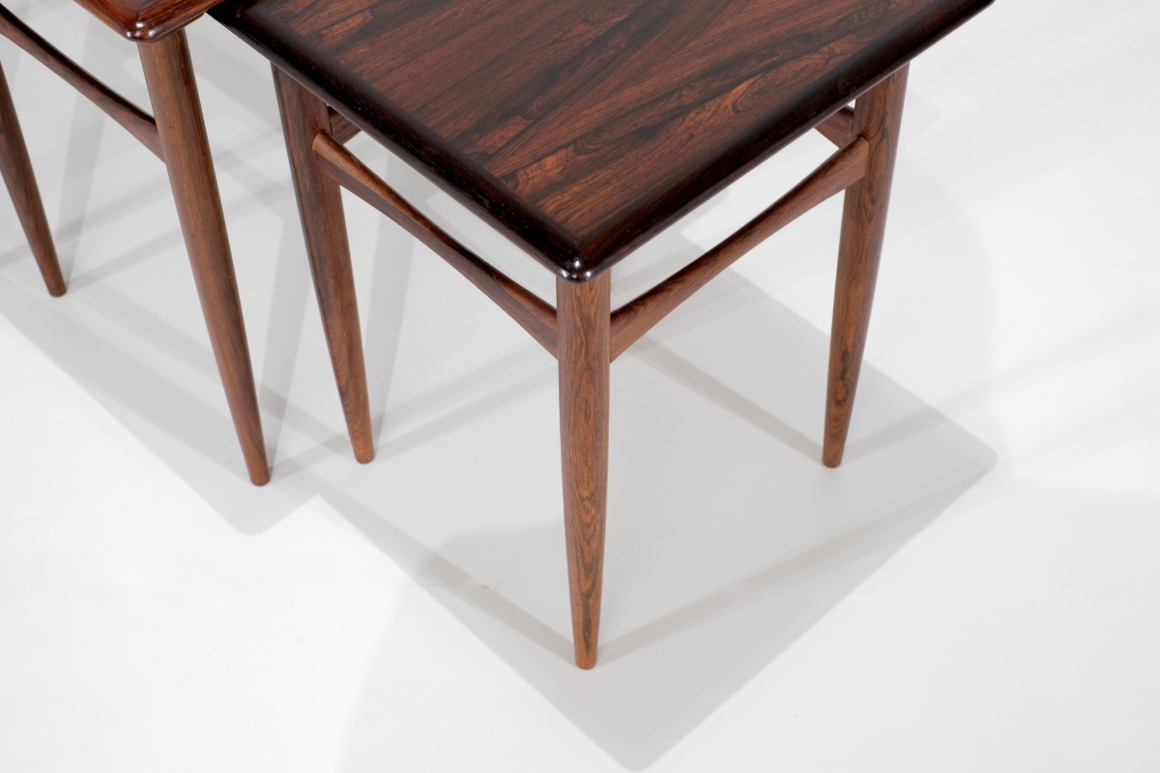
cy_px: 386
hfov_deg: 37.5
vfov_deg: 25.5
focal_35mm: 53
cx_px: 580
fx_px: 1708
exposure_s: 1/30
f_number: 6.4
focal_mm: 35
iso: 800
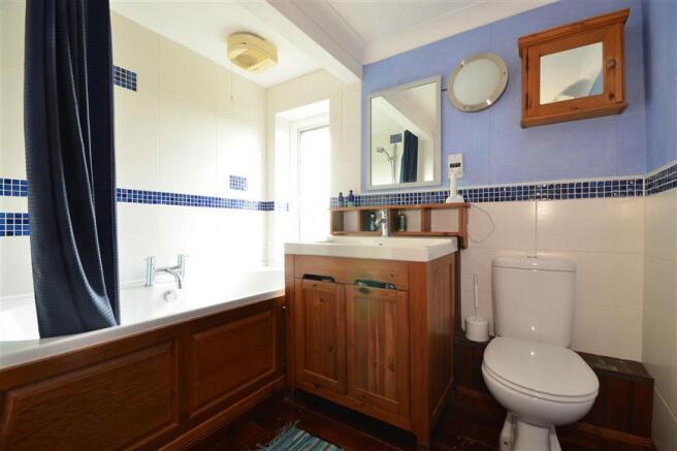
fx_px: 282
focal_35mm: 15
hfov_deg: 100.4
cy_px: 226
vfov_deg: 77.3
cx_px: 338
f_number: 13
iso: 200
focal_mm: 10
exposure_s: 1/3
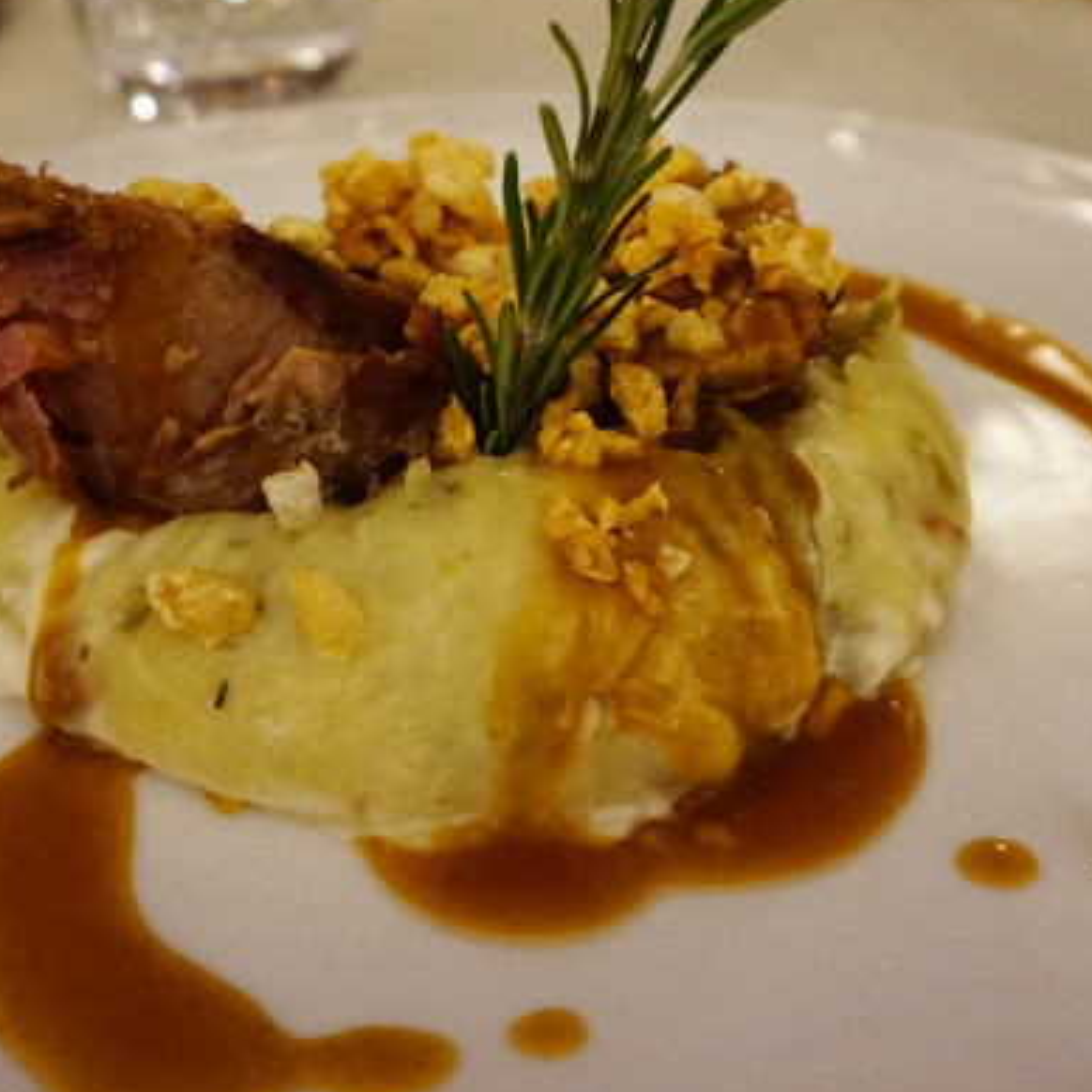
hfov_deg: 40.0
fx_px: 1499
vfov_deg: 39.7
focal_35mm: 42
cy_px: 393
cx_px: 476
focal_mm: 16
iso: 1600
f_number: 4
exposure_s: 1/60
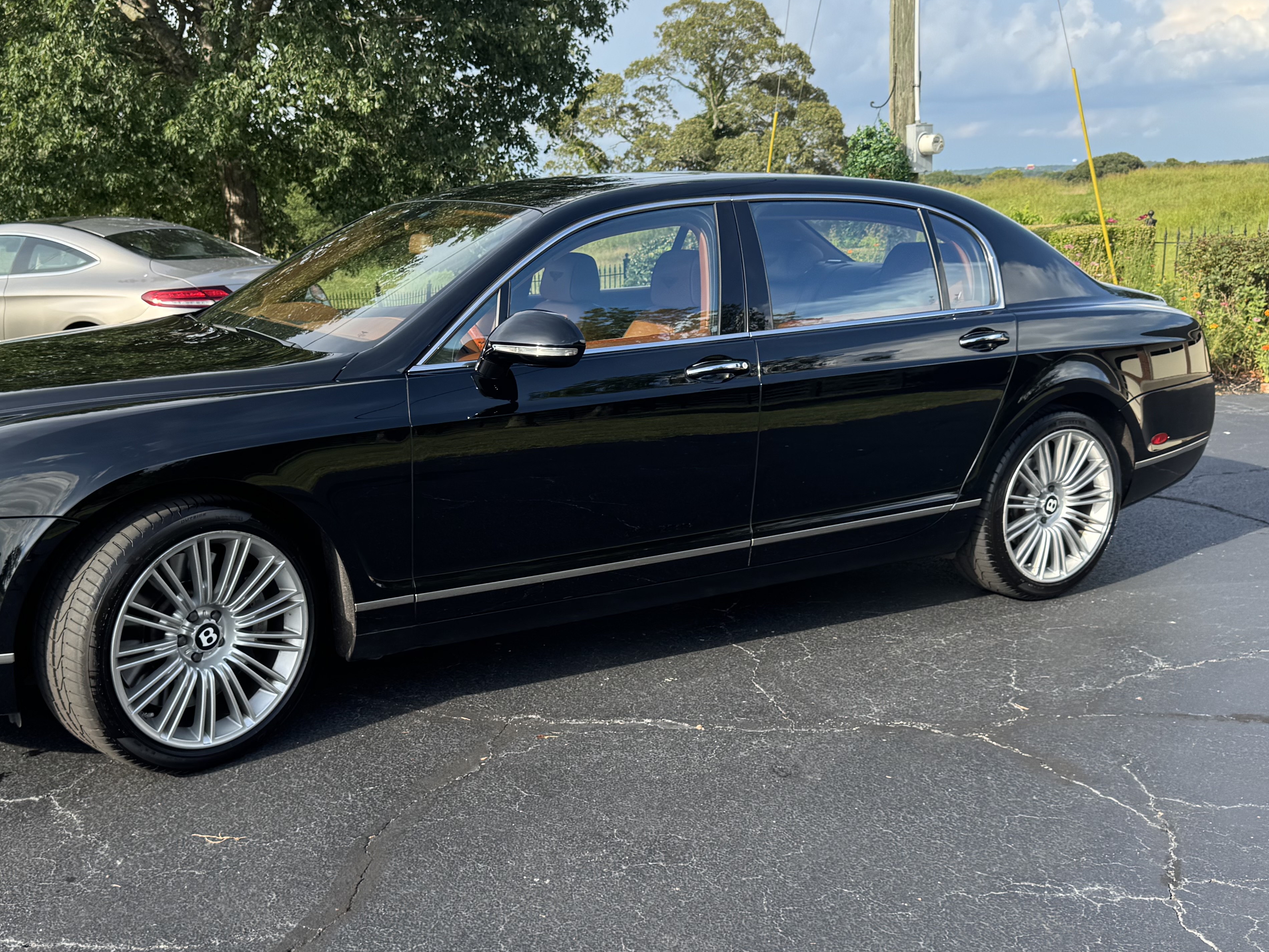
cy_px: 539
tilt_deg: -16.1
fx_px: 1320
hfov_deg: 51.2
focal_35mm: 36
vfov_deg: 39.6
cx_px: 552
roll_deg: +1.6
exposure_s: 1/980
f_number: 1.78
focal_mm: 6.76
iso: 80
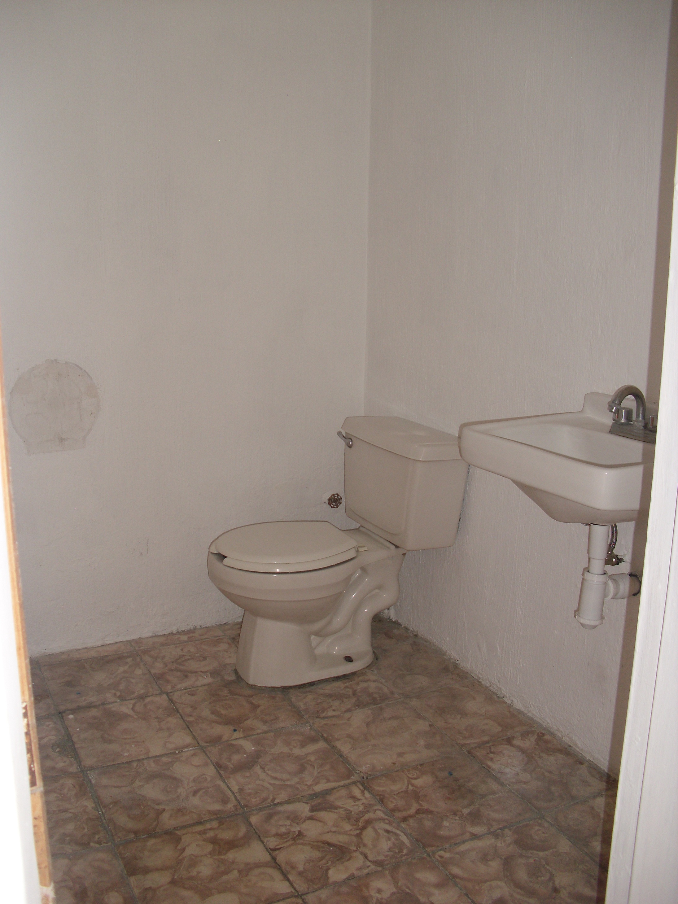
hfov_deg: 39.7
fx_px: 940
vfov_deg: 51.4
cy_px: 452
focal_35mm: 36
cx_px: 339
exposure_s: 1/60
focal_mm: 6.3
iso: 100
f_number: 3.1
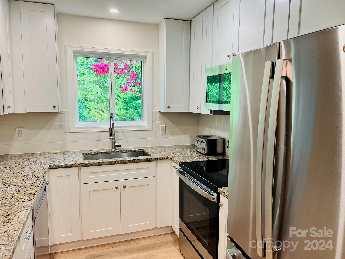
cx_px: 172
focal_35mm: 26
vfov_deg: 53.1
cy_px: 130
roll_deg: -0.7
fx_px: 259
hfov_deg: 67.3
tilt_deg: -7.0
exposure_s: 1/120
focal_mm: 5.7
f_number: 1.5
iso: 80
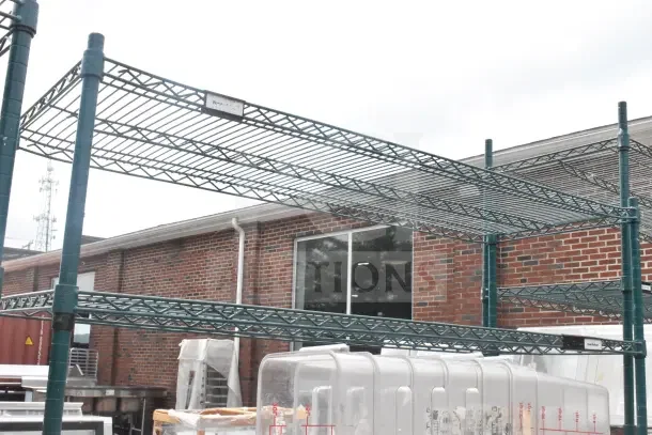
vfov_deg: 33.0
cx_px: 326
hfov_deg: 47.9
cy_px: 218
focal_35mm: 40
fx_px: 734
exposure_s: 1/1600
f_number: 20
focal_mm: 27
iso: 6400
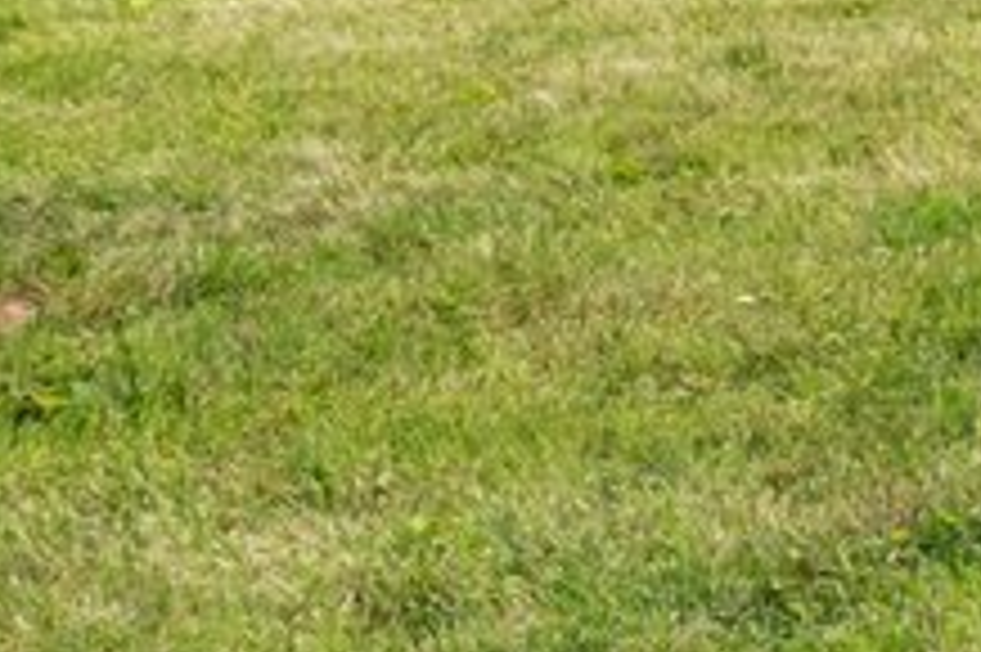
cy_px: -706
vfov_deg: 10.5
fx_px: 3240
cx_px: 2950
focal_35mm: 119
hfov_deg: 11.0
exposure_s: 1/200
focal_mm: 16
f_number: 9
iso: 800
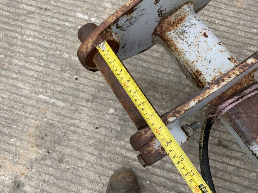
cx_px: 129
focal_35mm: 29
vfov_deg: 48.2
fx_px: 216
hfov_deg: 61.7
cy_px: 96
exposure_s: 1/770
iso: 16
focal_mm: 3
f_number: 1.8
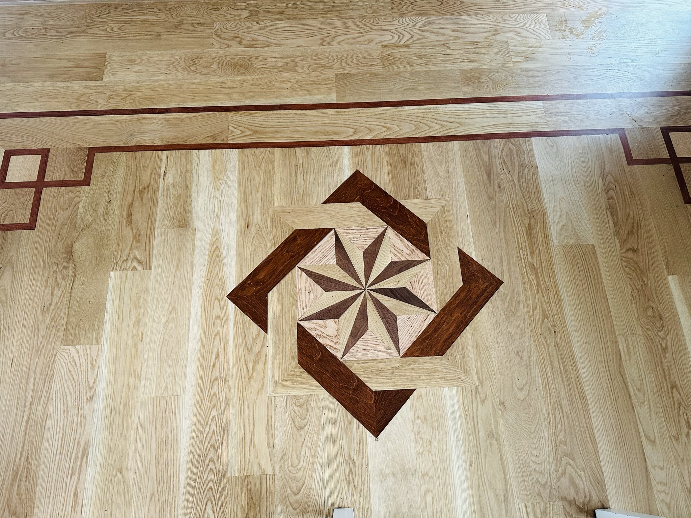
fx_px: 479
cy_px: 259
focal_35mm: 24
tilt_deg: -70.3
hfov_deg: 71.6
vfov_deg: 56.8
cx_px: 346
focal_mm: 6.86
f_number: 1.78
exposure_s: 1/60
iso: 320
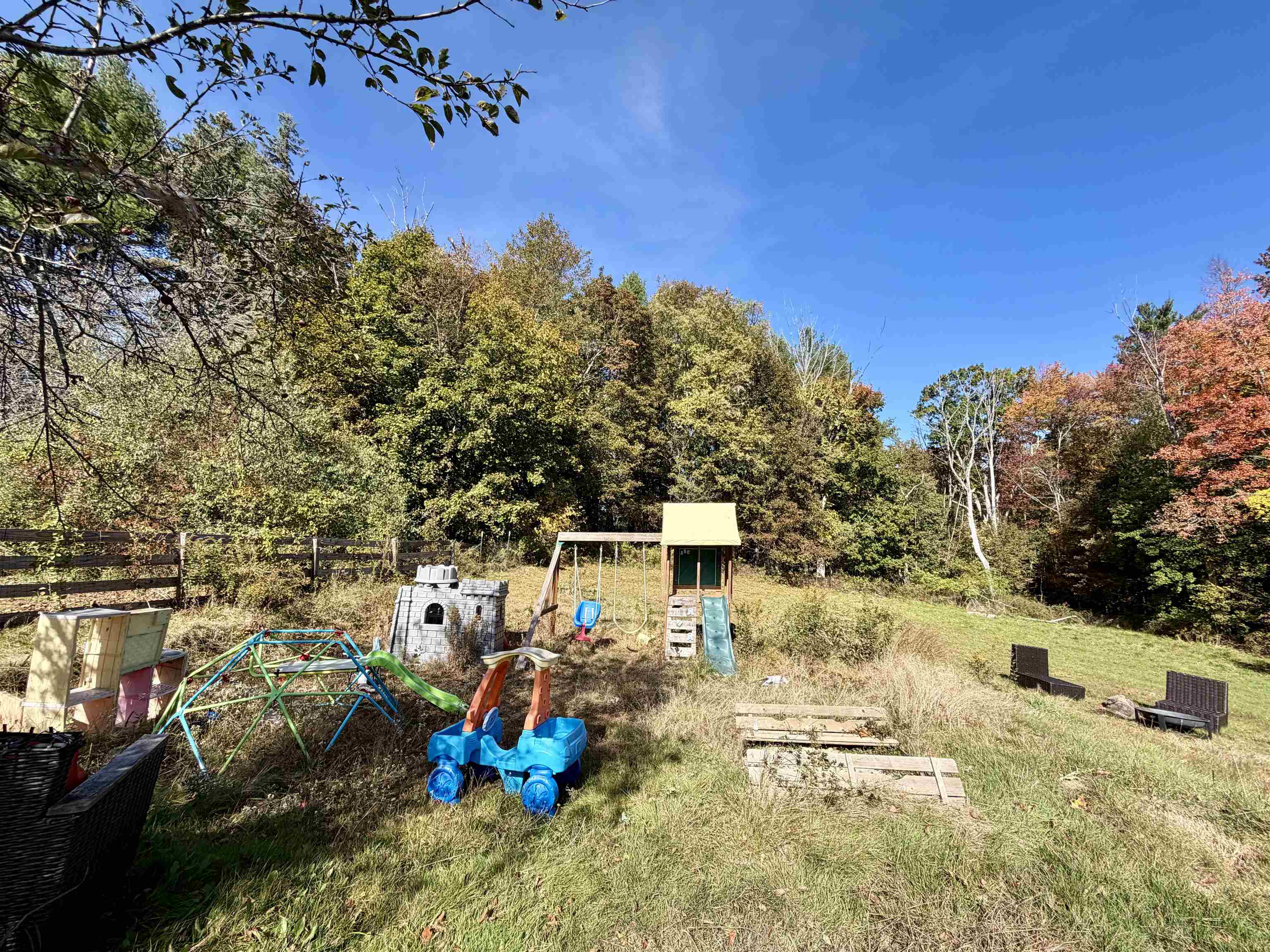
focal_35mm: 14
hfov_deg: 102.1
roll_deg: -0.1
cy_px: 476
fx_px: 514
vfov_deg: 85.7
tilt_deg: +8.7
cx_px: 635
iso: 40
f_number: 2.2
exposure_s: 1/734
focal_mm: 2.22
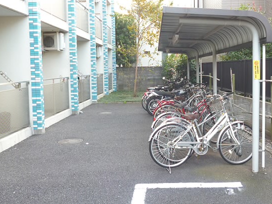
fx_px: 283
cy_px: 87
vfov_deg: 39.6
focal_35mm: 36
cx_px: 166
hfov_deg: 51.0
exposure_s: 1/60
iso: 200
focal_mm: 5
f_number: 3.1
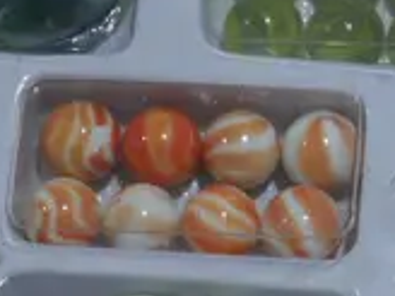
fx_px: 2841
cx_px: 429
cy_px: 171
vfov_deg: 6.0
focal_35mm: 249
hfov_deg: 7.9
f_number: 4.4
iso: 200
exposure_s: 1/125
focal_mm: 20
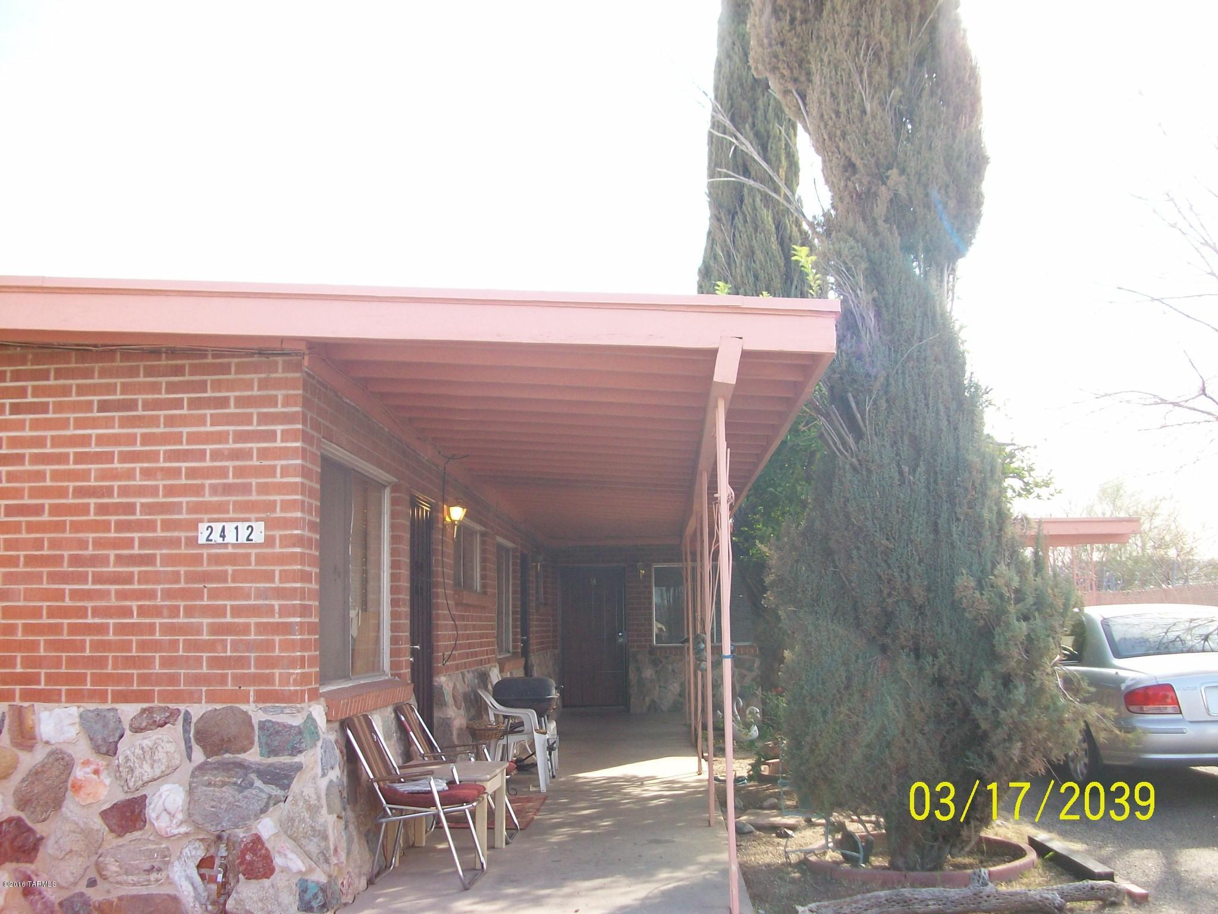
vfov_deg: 41.8
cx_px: 609
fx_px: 1196
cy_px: 457
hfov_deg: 54.0
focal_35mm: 34
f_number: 2.8
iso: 80
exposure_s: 1/216
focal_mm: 5.7
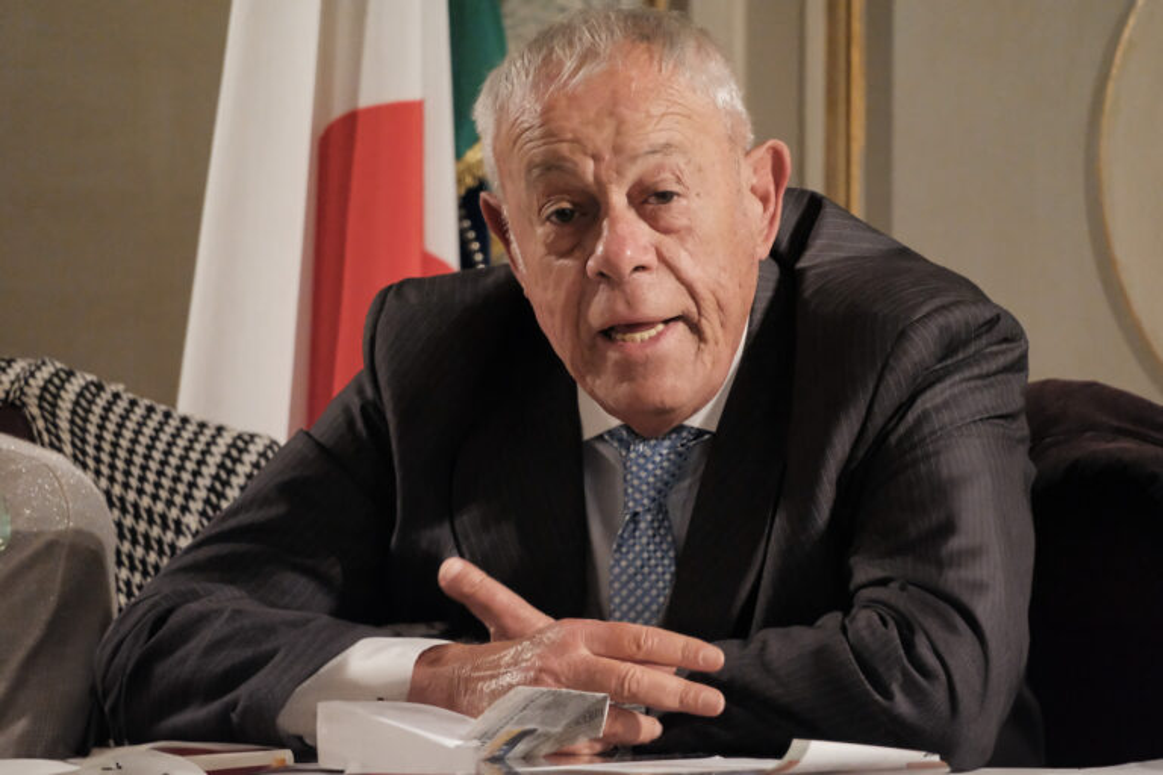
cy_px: 388
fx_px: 14536
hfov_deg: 4.6
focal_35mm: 450
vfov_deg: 3.1
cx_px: 582
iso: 12800
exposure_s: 1/125
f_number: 6.3
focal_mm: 300
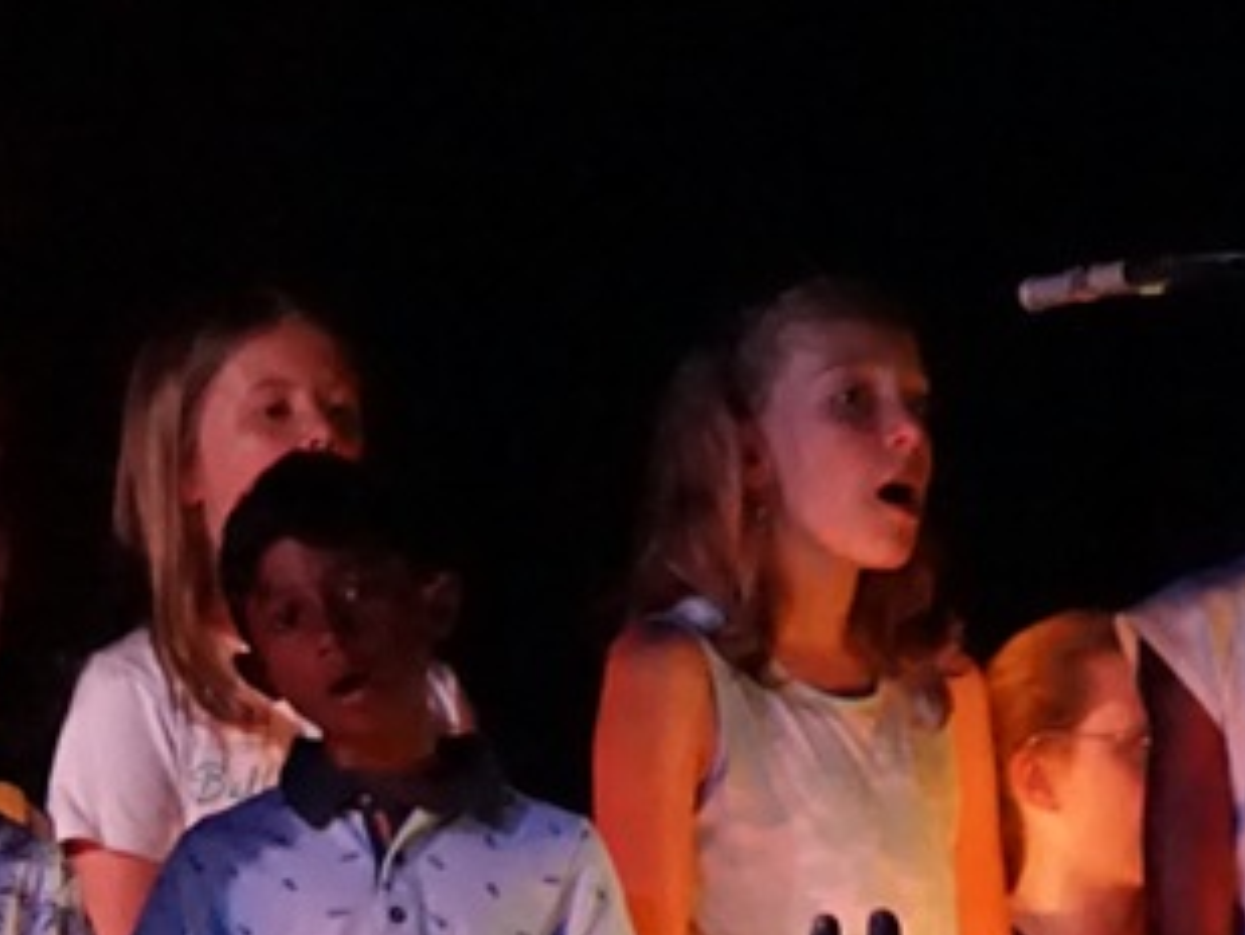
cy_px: 1640
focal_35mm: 494
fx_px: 17774
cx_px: -439
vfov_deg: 3.0
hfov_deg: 4.0
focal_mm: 106
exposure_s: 1/320
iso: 8000
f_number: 6.3
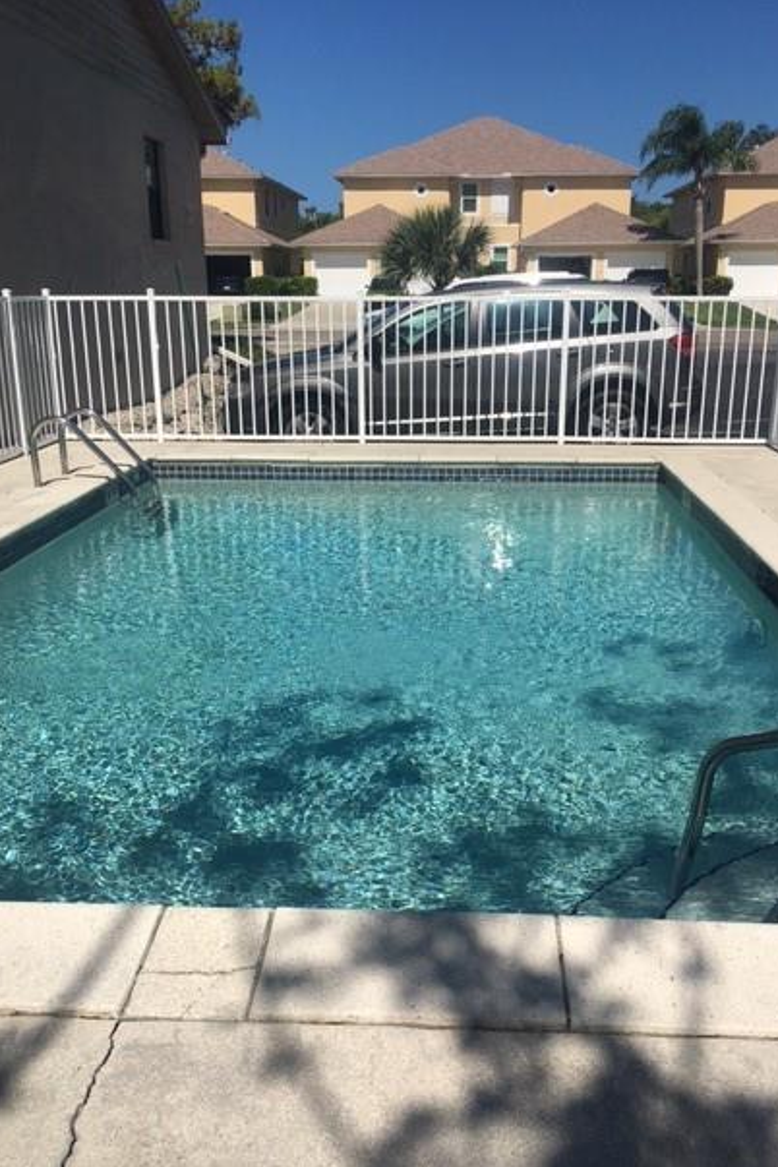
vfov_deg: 58.7
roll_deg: -0.1
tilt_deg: -15.7
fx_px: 1037
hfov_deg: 41.1
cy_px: 615
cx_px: 418
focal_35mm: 32
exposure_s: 1/4049
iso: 25
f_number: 2.2
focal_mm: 4.15
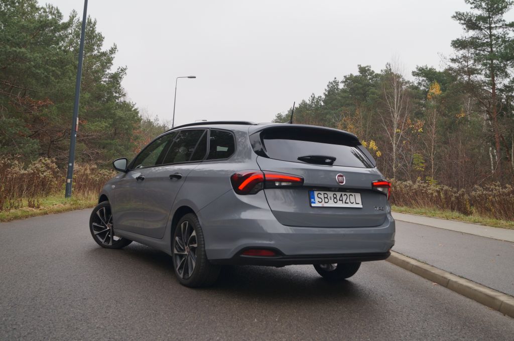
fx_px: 513
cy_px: 170
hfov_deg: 53.2
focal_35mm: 36
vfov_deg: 36.8
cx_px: 257
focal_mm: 24
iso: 100
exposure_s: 1/125
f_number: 5.6
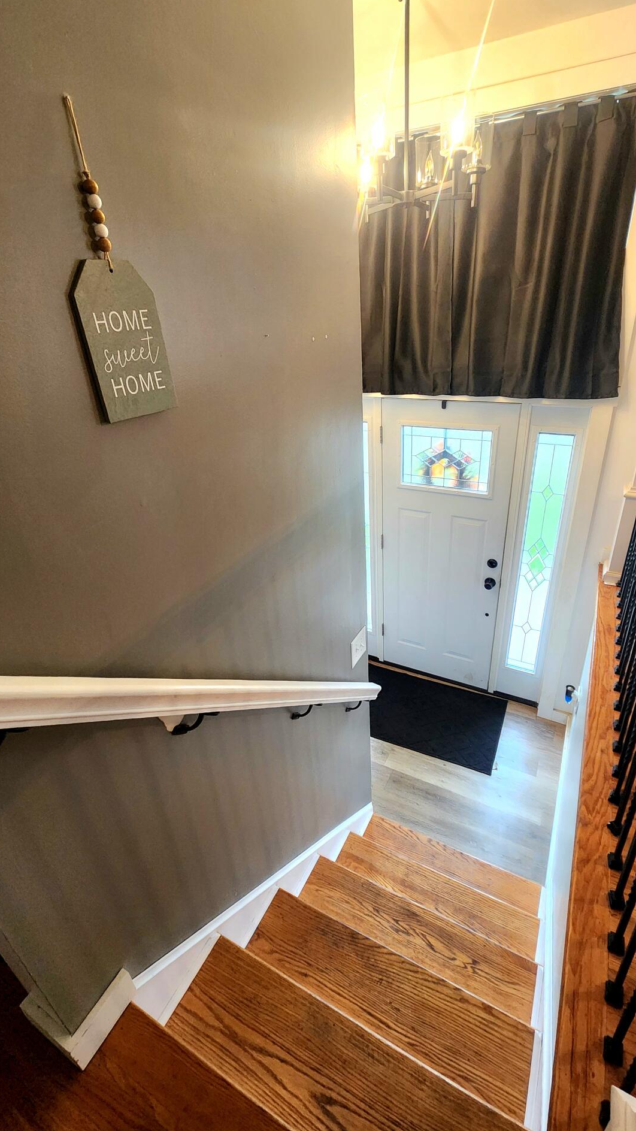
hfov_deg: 70.5
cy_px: 548
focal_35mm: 15
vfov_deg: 103.0
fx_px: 450
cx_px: 338
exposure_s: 1/60.2
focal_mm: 2.2
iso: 400
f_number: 2.2
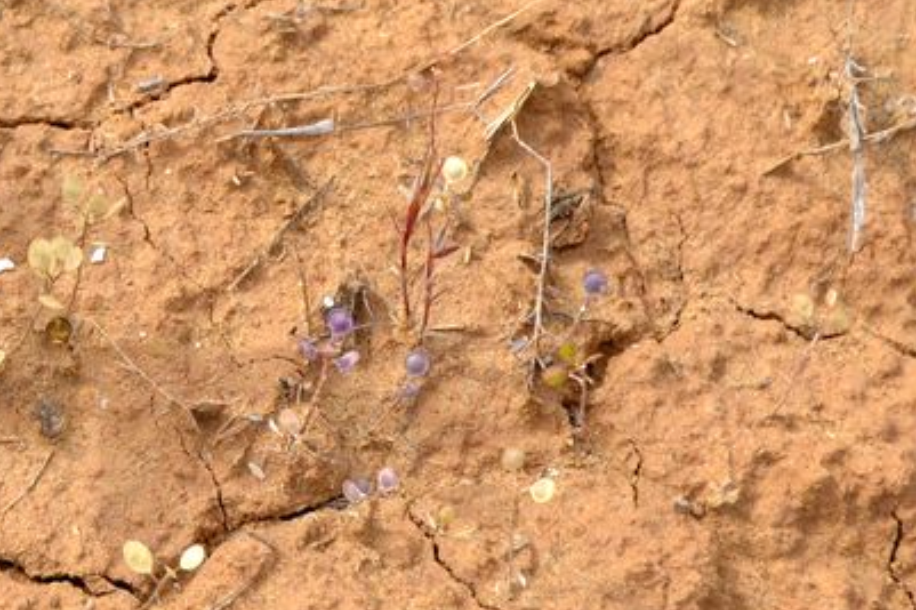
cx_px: -297
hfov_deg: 9.2
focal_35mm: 220
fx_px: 5595
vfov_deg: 6.2
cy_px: -93
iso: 100
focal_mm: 42
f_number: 8
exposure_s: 1/320
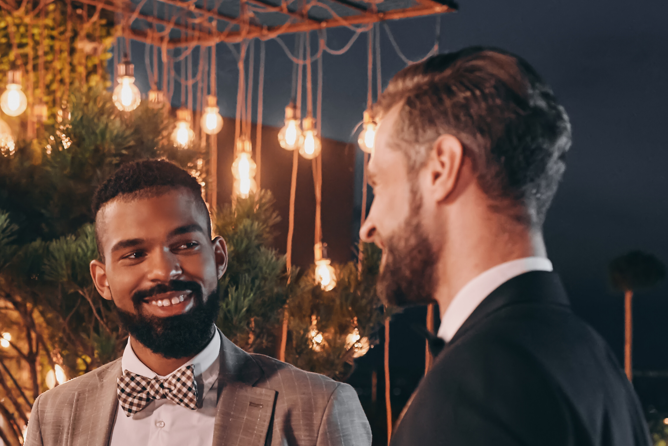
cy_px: 436
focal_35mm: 84
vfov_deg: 16.0
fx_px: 1559
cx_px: 185
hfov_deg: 24.0
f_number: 2.8
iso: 1000
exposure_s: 1/160
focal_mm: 35
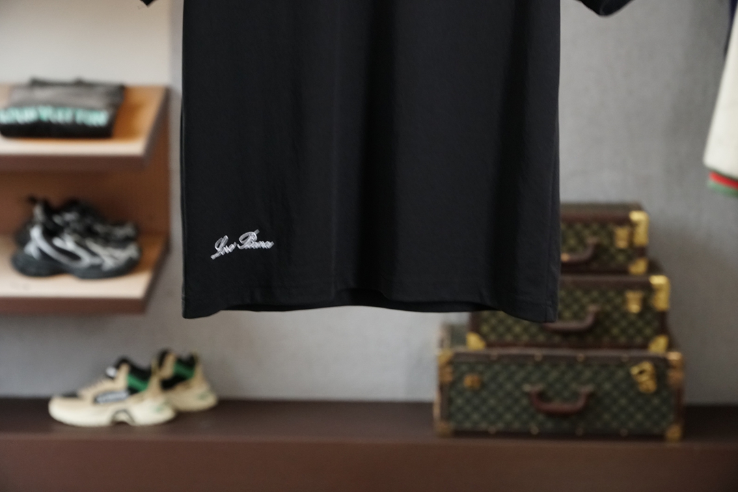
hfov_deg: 23.0
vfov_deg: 15.4
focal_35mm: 88
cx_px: 369
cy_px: 246
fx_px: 1814
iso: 1600
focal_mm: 59
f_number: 4
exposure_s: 1/60
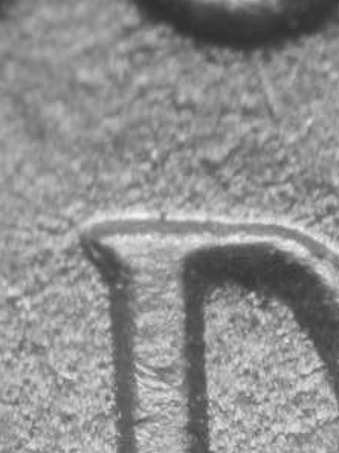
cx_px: 166
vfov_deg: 6.5
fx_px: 3956
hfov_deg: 4.9
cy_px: 470
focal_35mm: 303
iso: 100
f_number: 4.8
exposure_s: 1/8.3
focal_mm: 29.1
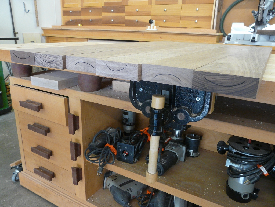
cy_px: 104
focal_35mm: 28
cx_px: 138
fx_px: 222
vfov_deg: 49.7
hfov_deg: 63.4
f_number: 2.8
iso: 200
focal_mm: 4.6
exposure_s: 1/25
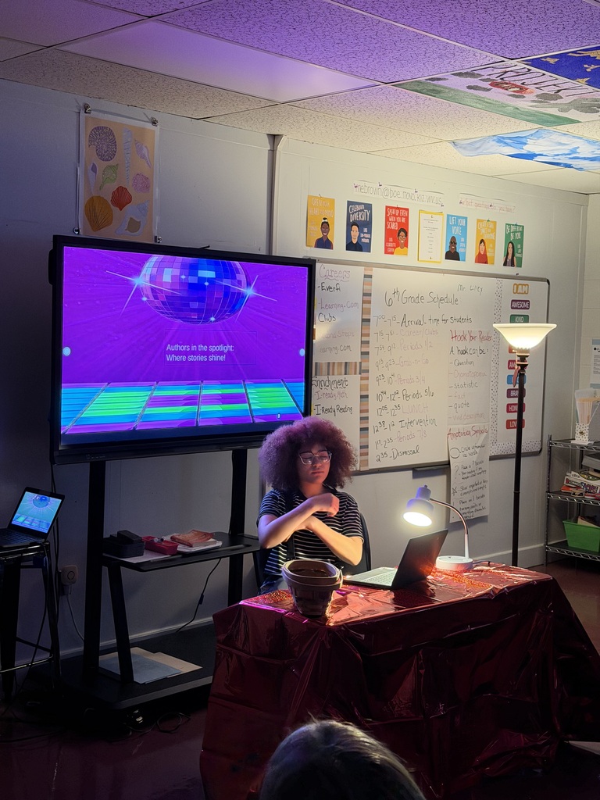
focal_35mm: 48
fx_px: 1109
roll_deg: -2.1
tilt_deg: -3.6
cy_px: 400
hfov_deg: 30.3
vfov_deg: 39.7
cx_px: 300
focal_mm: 6.76
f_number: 1.78
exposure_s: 1/40
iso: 320
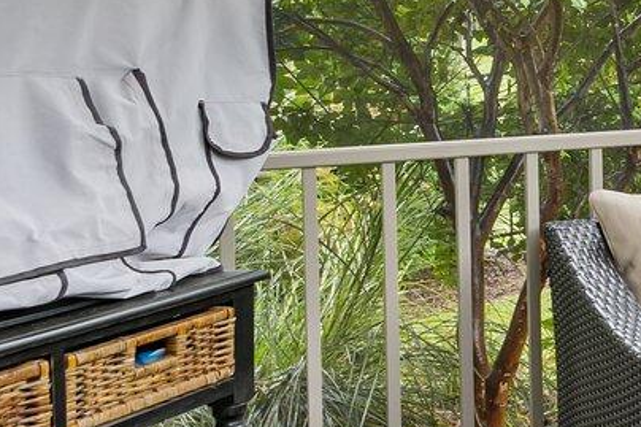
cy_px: 33
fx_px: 1264
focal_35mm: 71
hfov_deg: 16.7
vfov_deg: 18.8
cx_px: 1415
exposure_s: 1/40
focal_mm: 14
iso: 200
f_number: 7.1
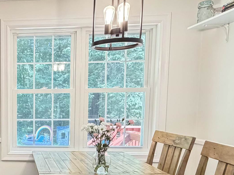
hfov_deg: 39.7
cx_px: -6
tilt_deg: -5.7
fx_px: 277
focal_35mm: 41
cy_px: 132
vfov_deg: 34.4
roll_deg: +0.8
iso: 500
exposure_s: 1/60
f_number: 2.2
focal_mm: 2.22
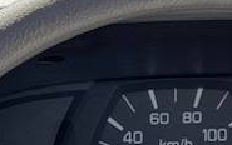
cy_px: 388
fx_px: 1158
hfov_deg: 11.4
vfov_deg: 6.7
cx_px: 76
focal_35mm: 183
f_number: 1.6
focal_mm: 5.1
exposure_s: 1/239
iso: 32
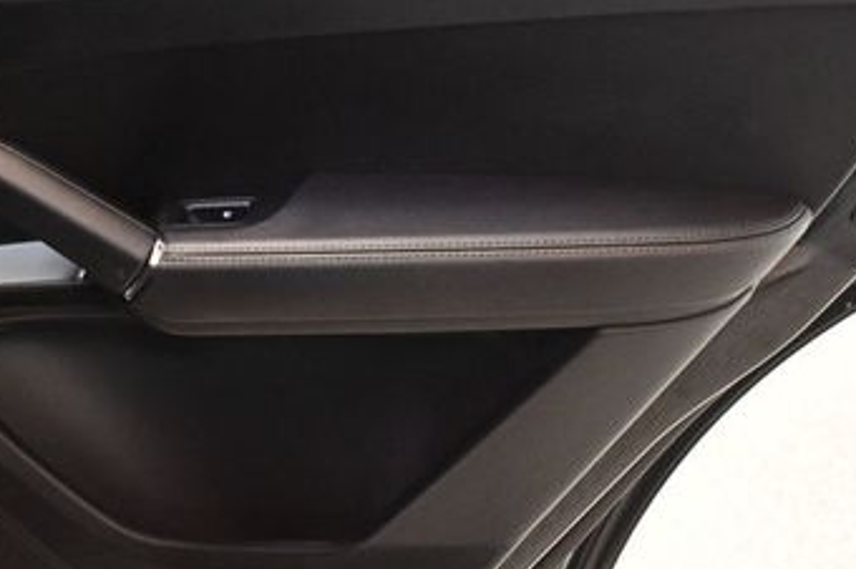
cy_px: 269
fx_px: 1520
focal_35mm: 64
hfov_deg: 31.4
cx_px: 345
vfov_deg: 21.2
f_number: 3.8
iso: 6400
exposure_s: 1/60
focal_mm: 23
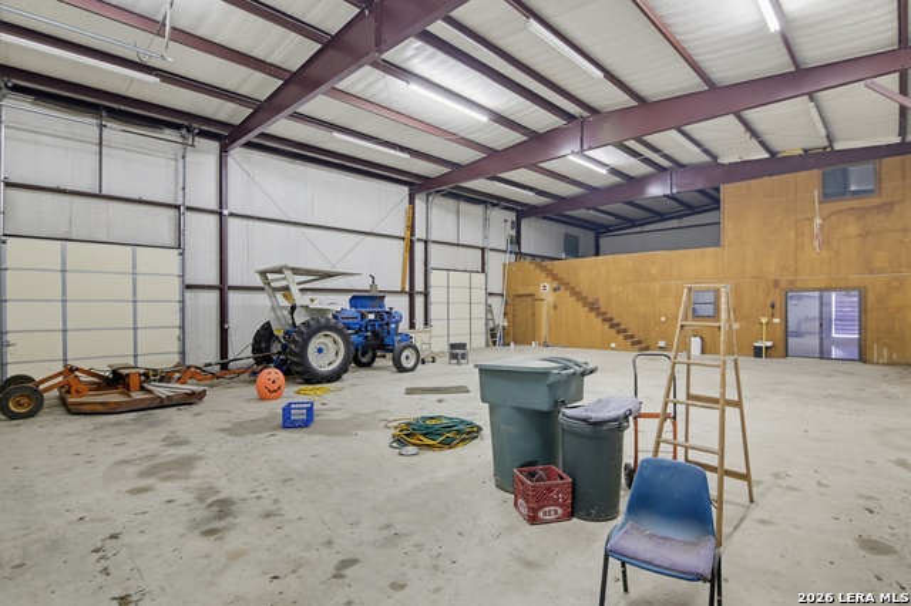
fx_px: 405
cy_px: 303
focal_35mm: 16
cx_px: 456
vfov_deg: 73.7
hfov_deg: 96.8
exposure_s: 1/2
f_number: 7.1
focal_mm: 11
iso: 500
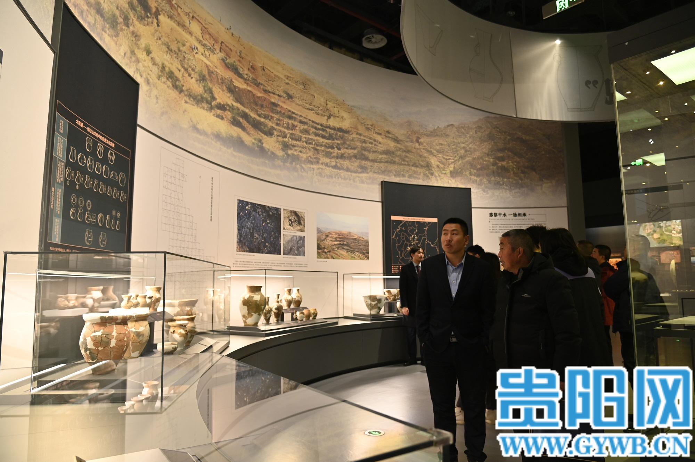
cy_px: 231
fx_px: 463
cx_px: 348
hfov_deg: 73.8
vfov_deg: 53.1
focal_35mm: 24
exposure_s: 1/15
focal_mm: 24
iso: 560
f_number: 4.8
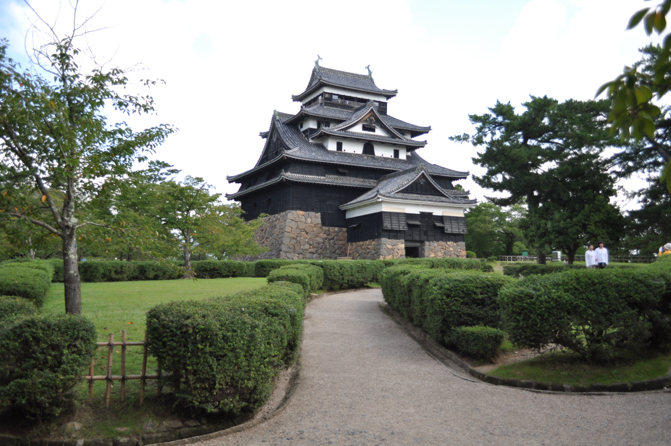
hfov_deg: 57.3
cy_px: 223
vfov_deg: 39.9
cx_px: 336
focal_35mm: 33
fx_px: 614
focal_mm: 22
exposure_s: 1/320
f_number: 4
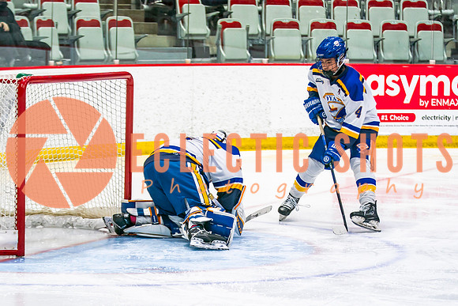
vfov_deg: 7.7
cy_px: 204
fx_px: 2260
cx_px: 209
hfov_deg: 11.6
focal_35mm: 178
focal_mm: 95
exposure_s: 1/640
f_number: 2.8
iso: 500
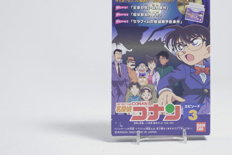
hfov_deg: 37.7
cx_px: 158
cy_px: 52
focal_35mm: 52
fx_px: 335
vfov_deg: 25.8
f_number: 5.6
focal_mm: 34
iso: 100
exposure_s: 1/4
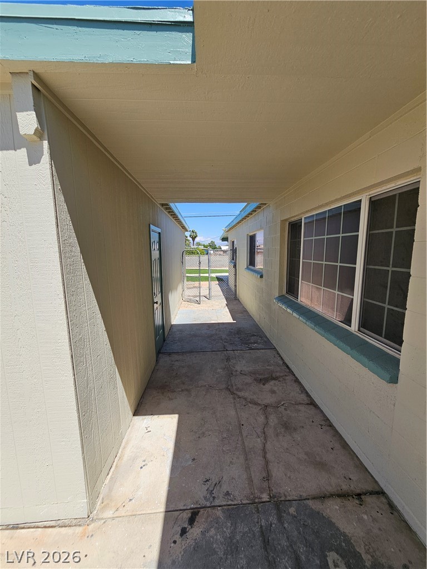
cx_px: 214
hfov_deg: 89.9
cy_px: 284
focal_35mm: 13
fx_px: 214
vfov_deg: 106.2
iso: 50
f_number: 2.2
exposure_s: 1/1874
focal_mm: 2.2
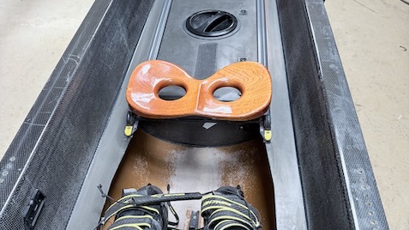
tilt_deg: -44.3
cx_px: 205
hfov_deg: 52.8
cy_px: 148
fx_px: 412
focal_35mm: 38
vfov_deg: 31.0
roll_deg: -4.1
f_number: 1.6
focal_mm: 5.96
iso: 125
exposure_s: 1/119
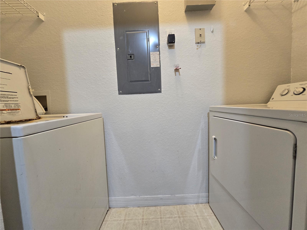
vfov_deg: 89.9
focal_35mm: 13
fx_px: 115
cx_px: 154
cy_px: 115
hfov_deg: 106.2
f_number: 2.2
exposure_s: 1/60
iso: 320
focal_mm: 2.2
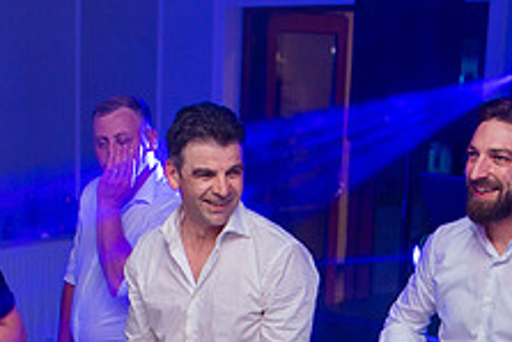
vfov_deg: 14.5
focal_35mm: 91
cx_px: 156
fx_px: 1295
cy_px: 423
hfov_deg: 22.2
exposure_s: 1/200
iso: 1250
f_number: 3.2
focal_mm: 35
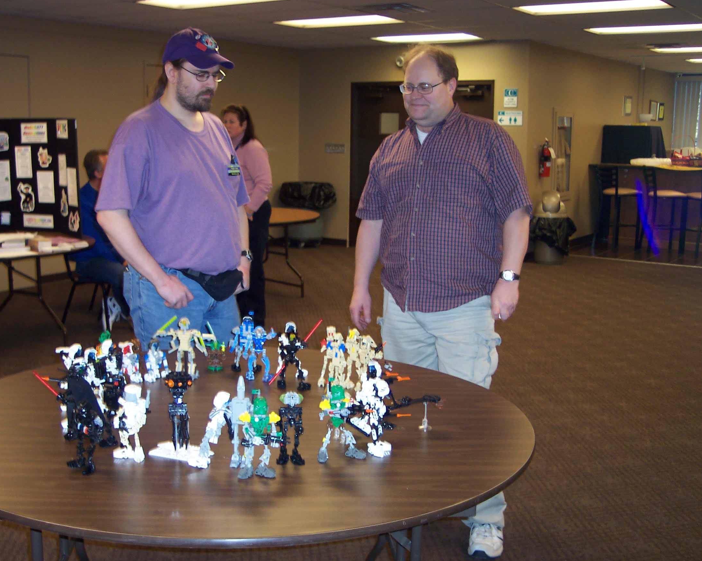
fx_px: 914
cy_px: 302
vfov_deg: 34.1
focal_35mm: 44
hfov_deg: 41.9
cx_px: 307
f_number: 2.8
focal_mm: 8
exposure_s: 1/30
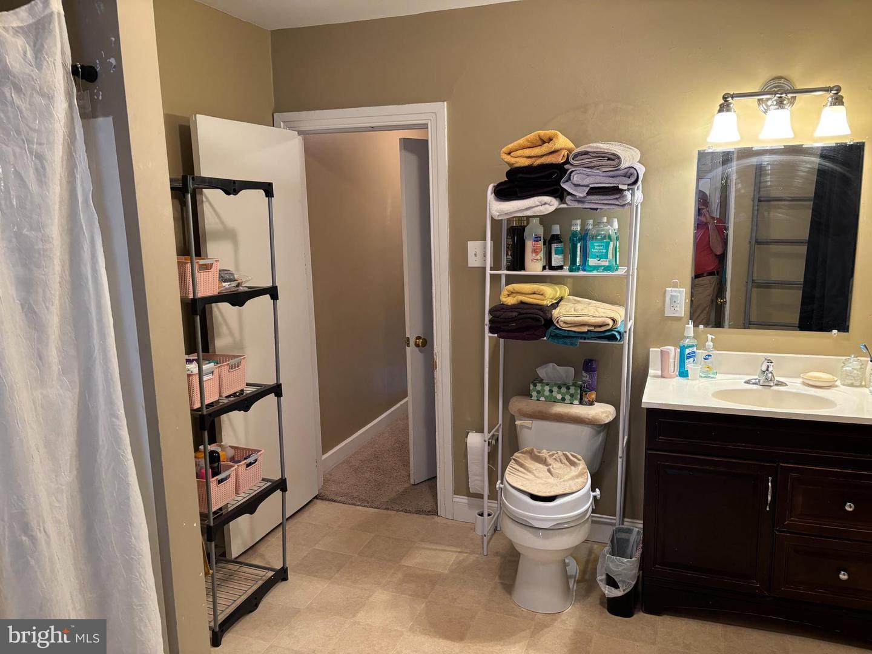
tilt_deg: -9.8
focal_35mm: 26
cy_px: 327
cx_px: 436
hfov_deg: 67.3
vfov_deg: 53.1
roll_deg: +0.7
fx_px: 655
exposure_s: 1/60
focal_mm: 5.96
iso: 200
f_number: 1.6
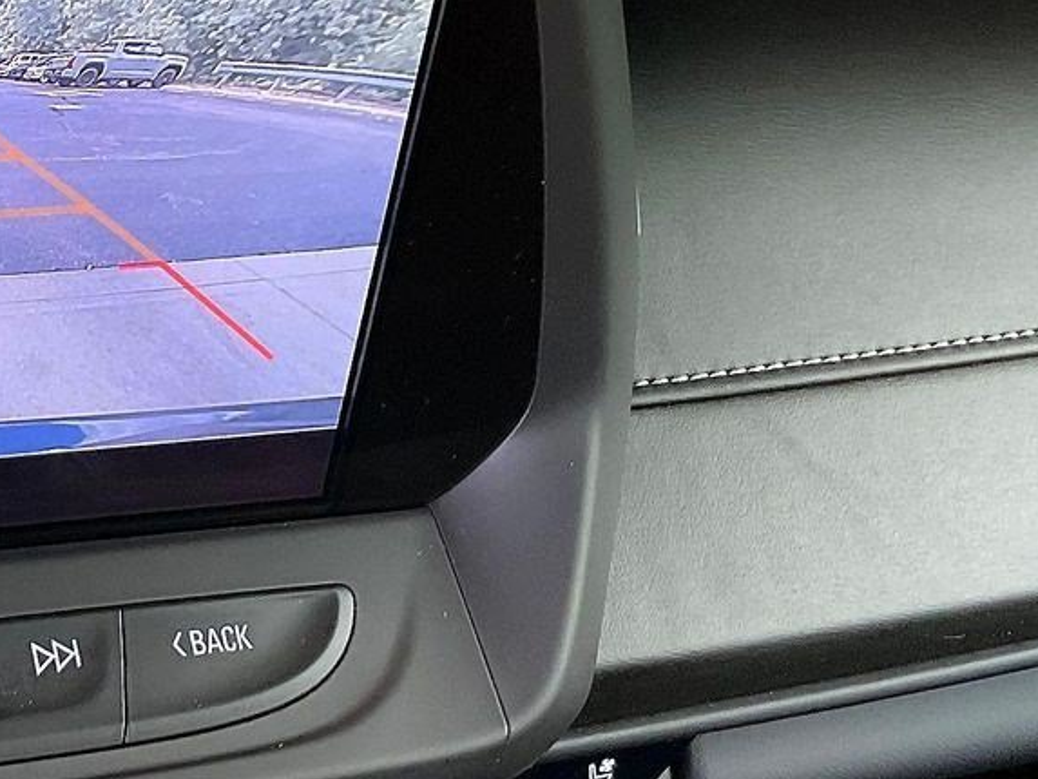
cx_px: -49
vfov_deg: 18.1
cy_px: 214
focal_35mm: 81
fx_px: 2429
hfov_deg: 23.0
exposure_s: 1/60
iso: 80
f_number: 1.8
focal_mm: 3
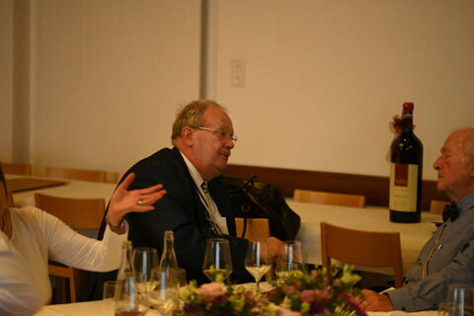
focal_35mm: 105
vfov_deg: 13.0
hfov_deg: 19.5
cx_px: 237
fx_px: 1382
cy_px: 158
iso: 5000
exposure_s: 1/1000
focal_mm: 105
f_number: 2.8
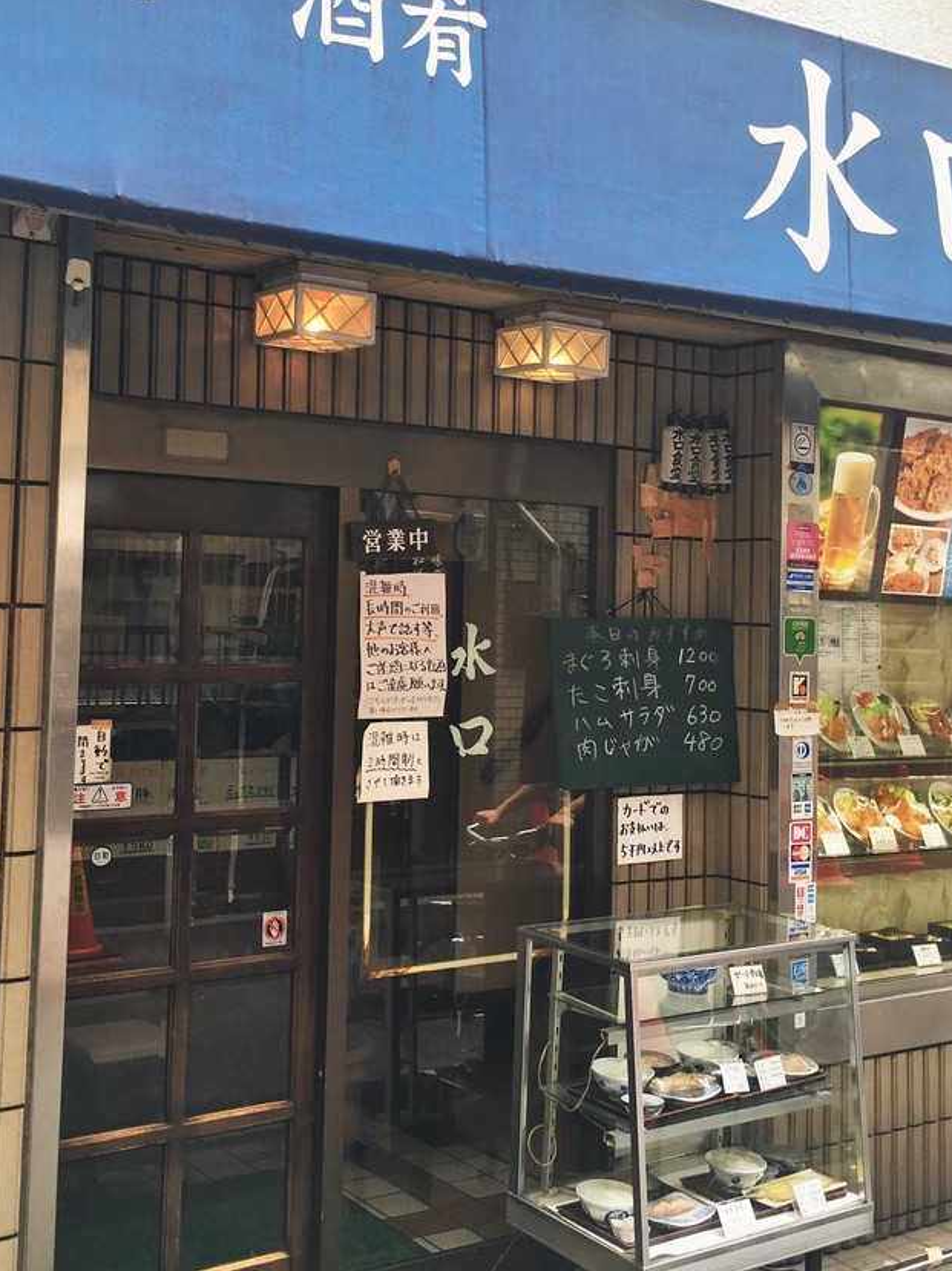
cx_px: 391
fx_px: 1541
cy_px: 549
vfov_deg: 44.7
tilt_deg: +3.7
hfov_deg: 34.2
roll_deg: -1.3
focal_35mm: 42
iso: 25
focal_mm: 4.15
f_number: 2.2
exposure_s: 1/208
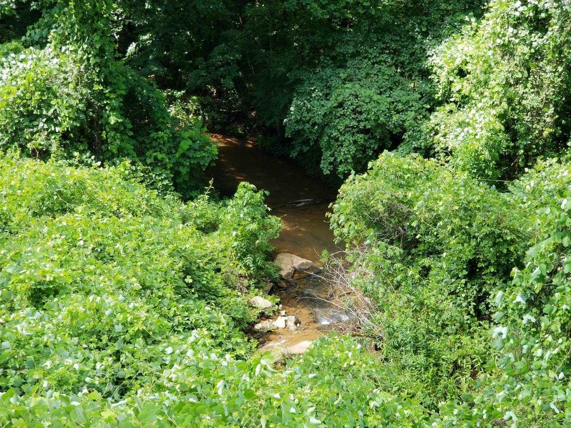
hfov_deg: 36.8
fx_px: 858
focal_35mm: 52
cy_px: 214
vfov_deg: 28.0
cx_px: 286
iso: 25
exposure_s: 1/82
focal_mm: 6
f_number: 2.4
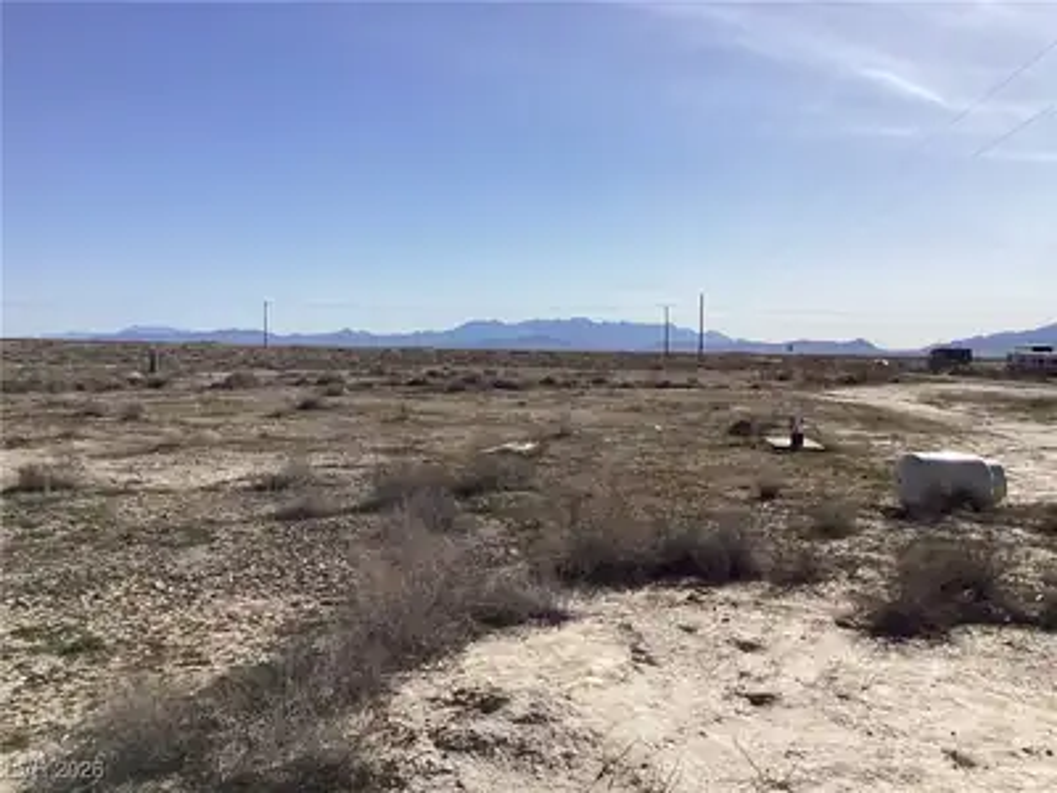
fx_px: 947
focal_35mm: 31
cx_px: 528
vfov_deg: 45.4
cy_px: 396
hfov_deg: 58.4
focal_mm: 3.3
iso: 25
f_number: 2.4
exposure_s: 1/3401
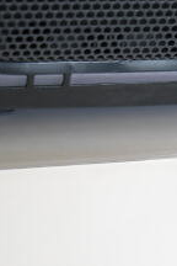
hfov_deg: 6.8
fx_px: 1438
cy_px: 199
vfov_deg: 10.5
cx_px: 372
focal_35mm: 195
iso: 1600
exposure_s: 1/100
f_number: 5.3
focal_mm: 46
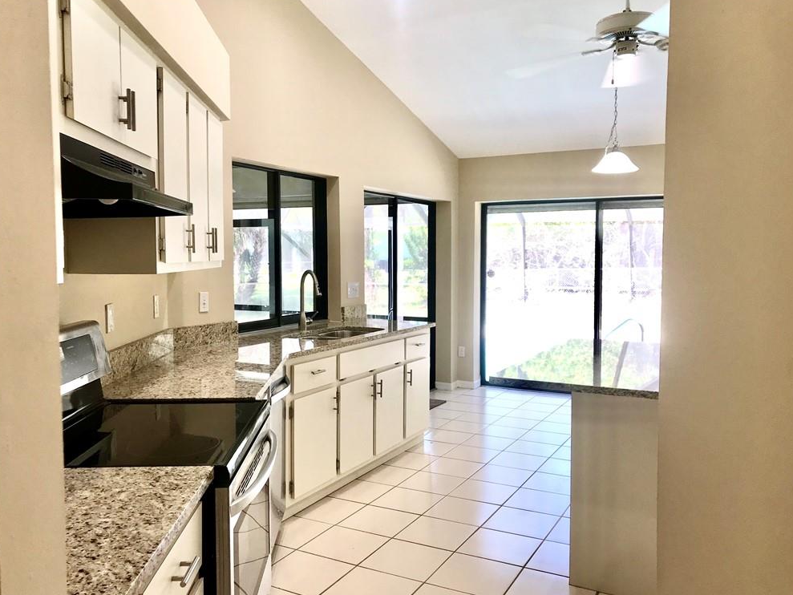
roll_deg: -0.1
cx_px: 399
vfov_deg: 48.2
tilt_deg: -3.1
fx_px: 664
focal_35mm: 29
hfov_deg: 61.7
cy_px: 300
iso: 25
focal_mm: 3.99
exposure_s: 1/60
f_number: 1.8
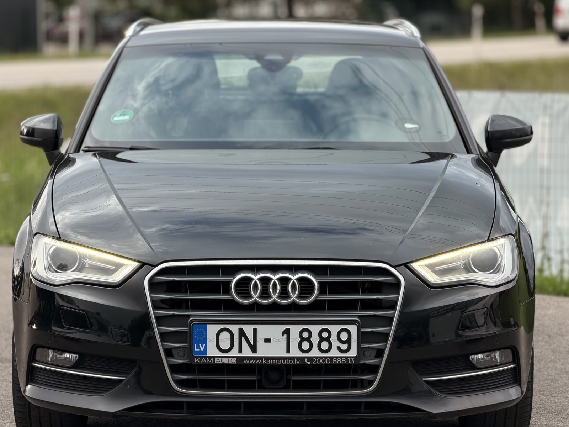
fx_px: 2104
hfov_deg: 15.4
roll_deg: +0.2
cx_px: 273
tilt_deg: -6.3
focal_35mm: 128
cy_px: 232
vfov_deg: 11.6
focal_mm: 16.89
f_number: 2.8
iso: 50
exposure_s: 1/326
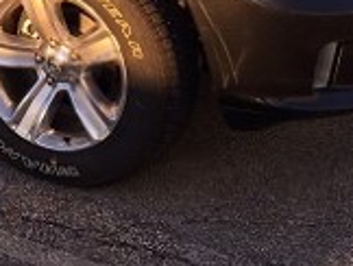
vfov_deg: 13.4
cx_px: -159
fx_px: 1072
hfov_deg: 17.1
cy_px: -125
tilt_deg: -8.0
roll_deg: +0.7
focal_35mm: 105
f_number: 2.2
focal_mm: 4.15
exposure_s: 1/382
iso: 25
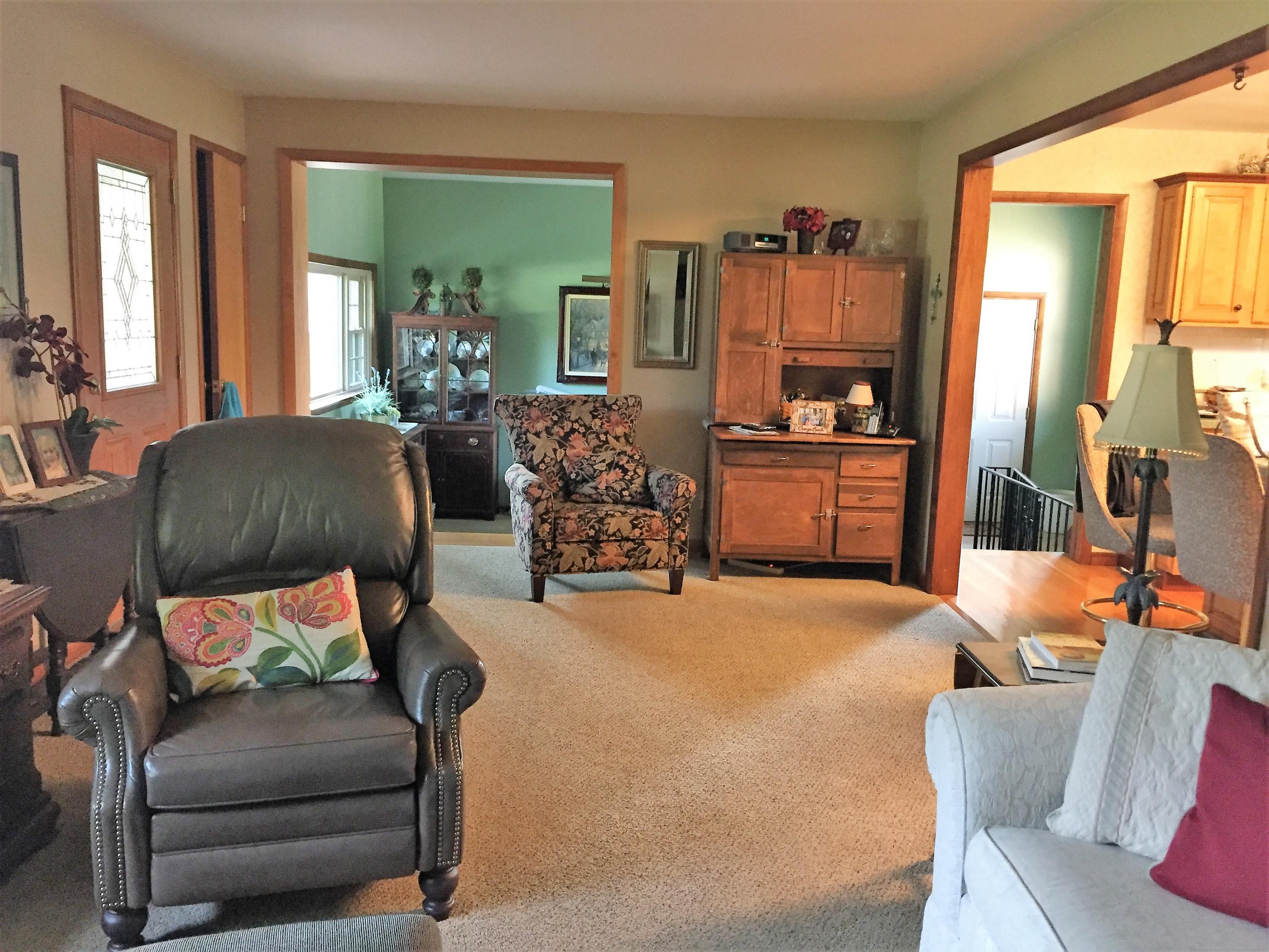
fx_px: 1063
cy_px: 476
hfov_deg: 61.7
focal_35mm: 29
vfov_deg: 48.2
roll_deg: -2.9
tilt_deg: -8.1
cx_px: 634
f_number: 2.2
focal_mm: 4.15
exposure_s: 1/17
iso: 250
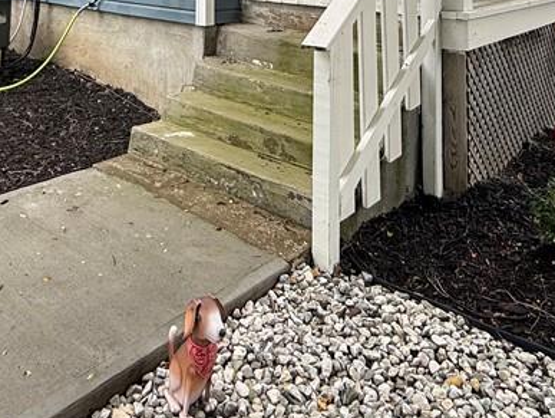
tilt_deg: +2.9
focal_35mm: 37
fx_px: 594
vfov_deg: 31.8
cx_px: 250
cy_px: -92
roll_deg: -1.6
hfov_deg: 50.0
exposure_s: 1/99
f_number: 2.2
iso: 64
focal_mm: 2.22
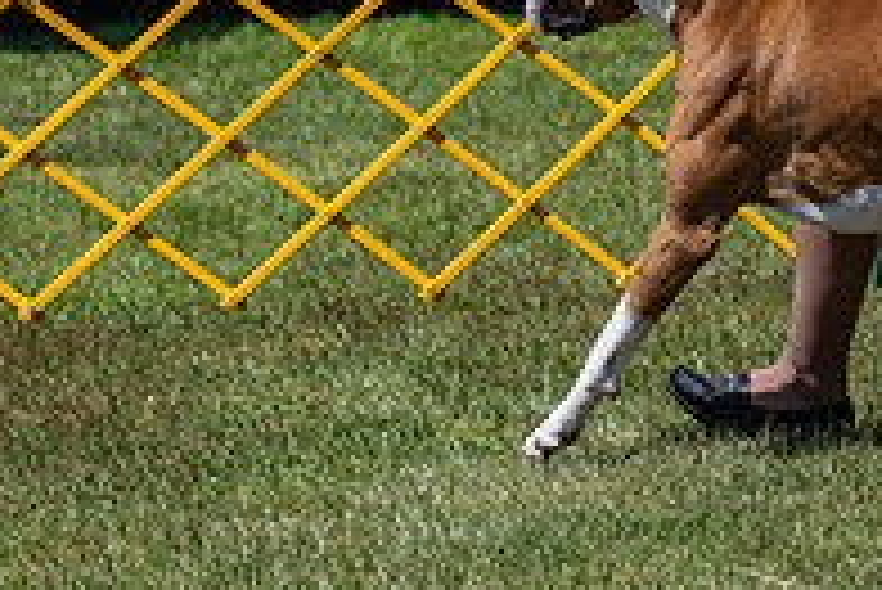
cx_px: 630
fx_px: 9954
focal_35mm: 406
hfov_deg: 5.1
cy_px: -142
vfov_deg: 3.4
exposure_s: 1/1600
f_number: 7.1
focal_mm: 137
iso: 320
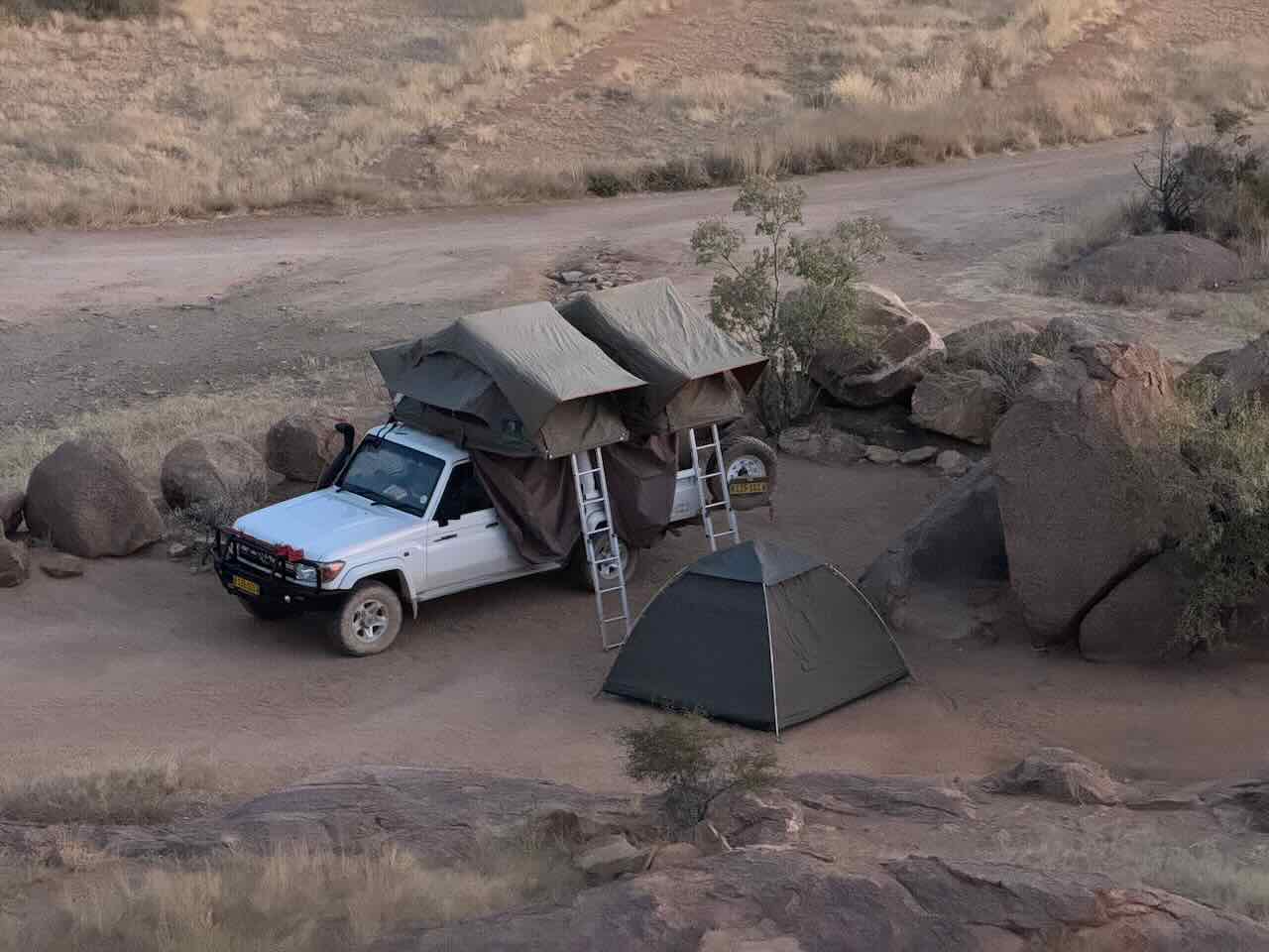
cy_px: 476
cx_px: 634
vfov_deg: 12.3
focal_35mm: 120
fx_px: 4399
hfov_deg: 16.4
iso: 2000
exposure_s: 1/20
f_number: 2.8
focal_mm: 15.66
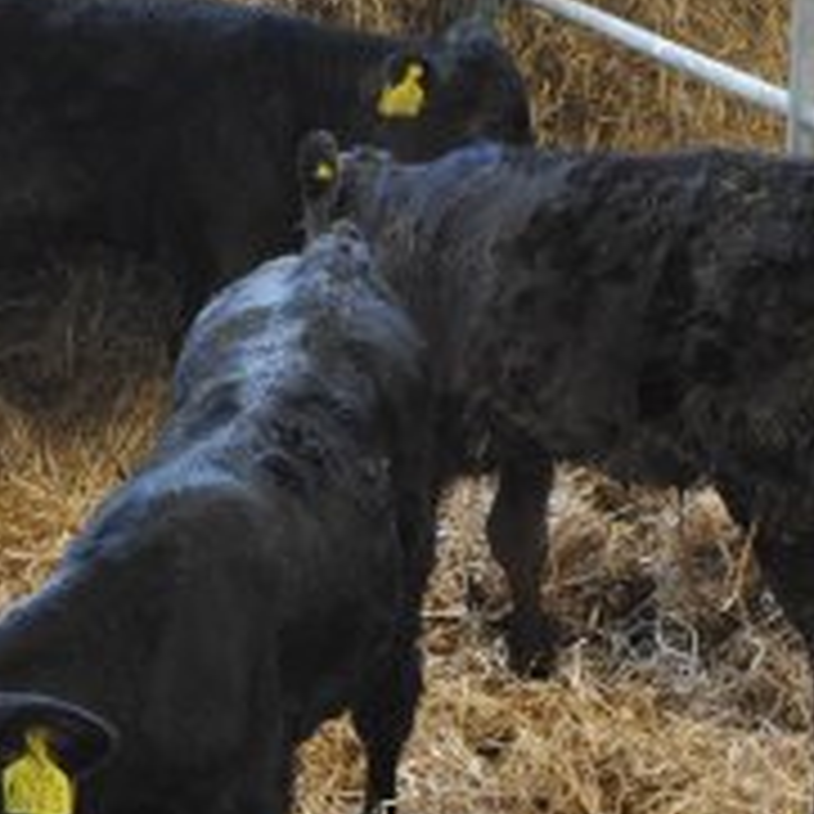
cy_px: 699
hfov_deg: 13.5
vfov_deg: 13.7
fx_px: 3352
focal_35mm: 126
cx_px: -94
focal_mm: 32
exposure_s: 1/100
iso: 1600
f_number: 5.6
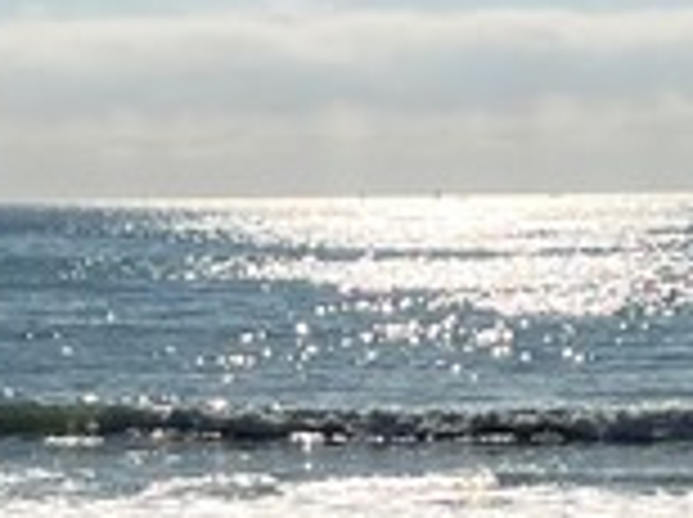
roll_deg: +0.8
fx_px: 3458
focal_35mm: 173
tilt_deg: -8.8
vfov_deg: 8.4
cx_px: 369
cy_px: 676
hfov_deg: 11.4
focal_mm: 5.7
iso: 40
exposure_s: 1/16393
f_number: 1.5
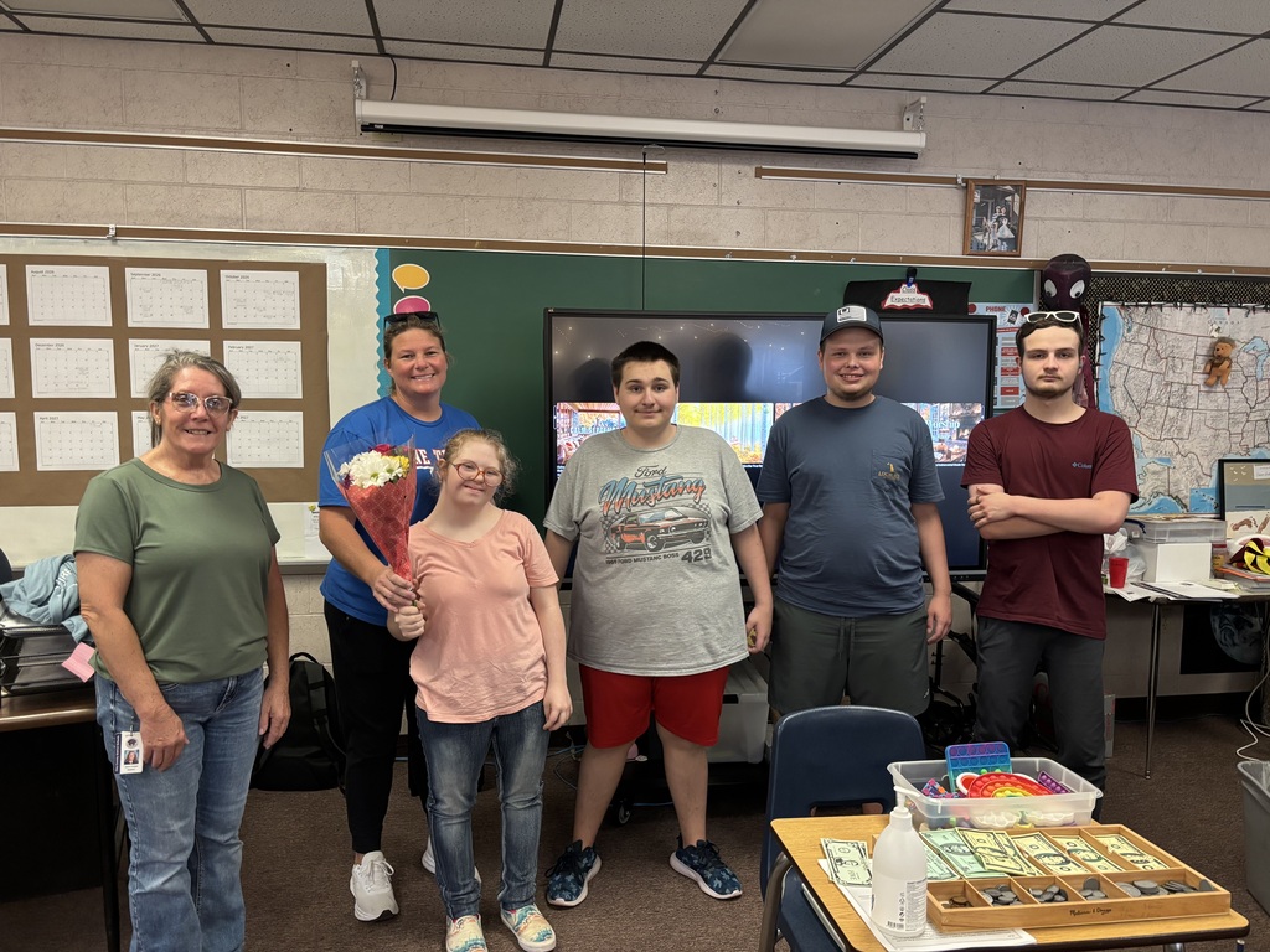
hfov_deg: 67.3
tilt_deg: -5.7
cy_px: 476
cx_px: 635
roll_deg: -0.7
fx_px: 954
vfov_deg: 53.1
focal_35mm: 26
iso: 400
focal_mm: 5.96
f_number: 1.6
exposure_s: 1/60
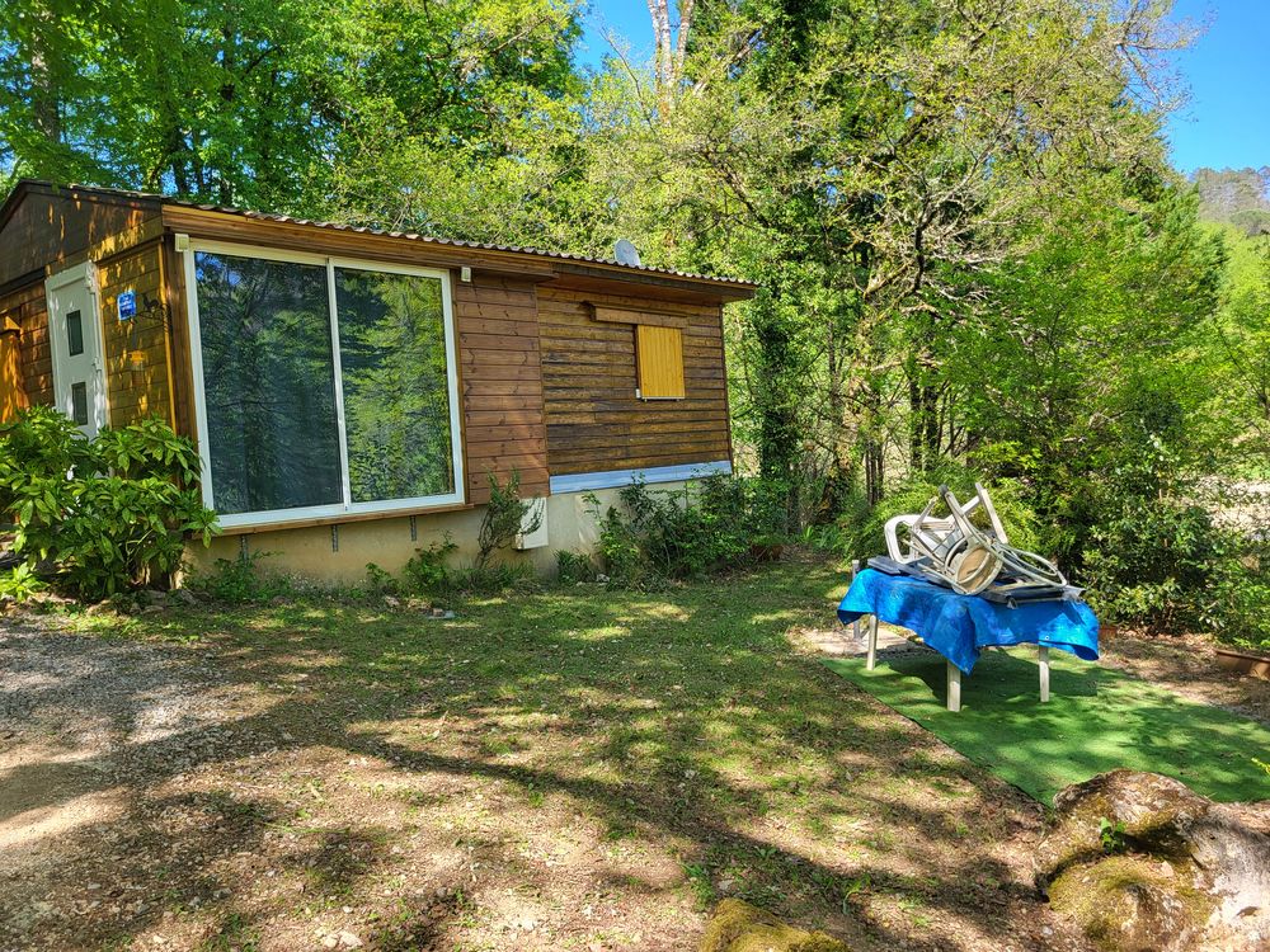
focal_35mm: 26
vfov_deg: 53.1
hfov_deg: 67.3
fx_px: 954
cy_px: 476
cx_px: 635
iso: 40
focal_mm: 5.4
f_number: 1.8
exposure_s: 1/395
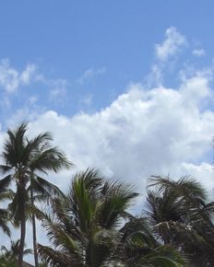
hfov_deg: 11.6
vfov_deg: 14.4
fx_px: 1037
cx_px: -7
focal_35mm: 131
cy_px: 277
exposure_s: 1/250
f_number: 8
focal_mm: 6.2
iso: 64
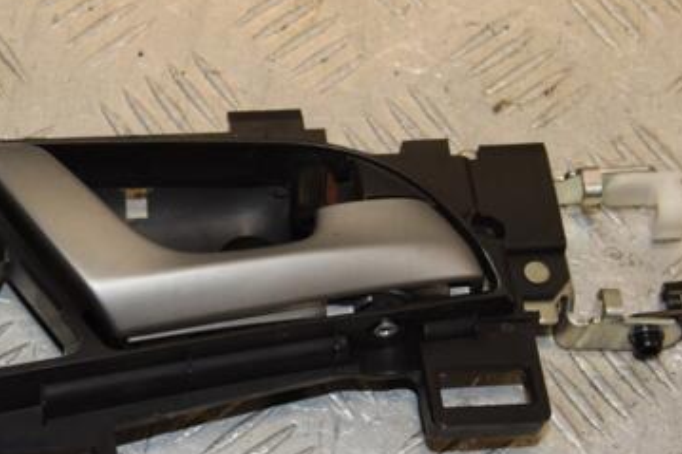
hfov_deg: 18.1
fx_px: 2137
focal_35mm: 113
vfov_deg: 12.1
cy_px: 264
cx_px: 199
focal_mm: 45
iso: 800
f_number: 8
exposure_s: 1/200
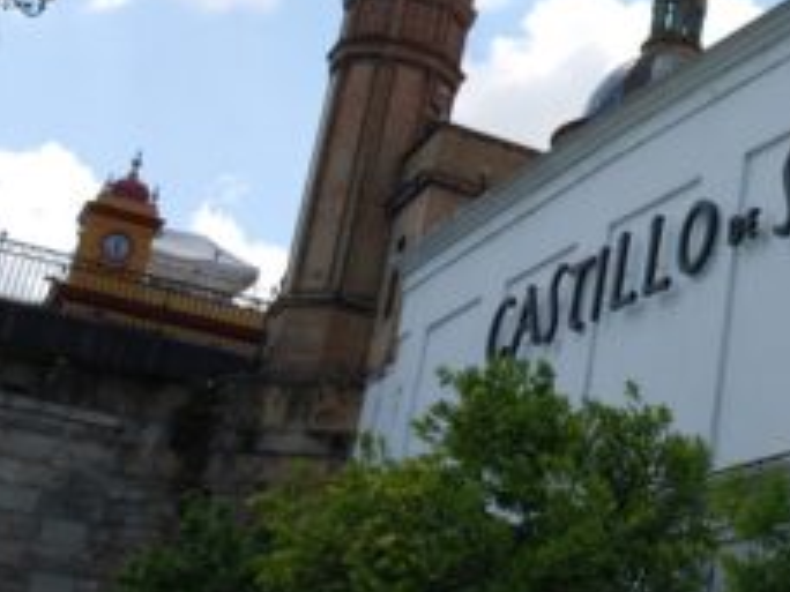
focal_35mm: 79
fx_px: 1804
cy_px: 95
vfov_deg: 18.4
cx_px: 825
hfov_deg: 23.5
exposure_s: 1/200
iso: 100
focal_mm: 25
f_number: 7.1
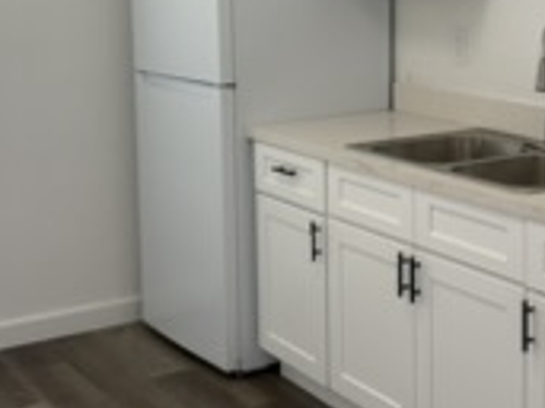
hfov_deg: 26.6
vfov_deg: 20.0
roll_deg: +1.2
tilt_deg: -8.4
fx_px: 1149
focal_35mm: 73
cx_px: 328
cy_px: 121
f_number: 1.6
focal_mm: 5.96
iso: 100
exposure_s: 1/122
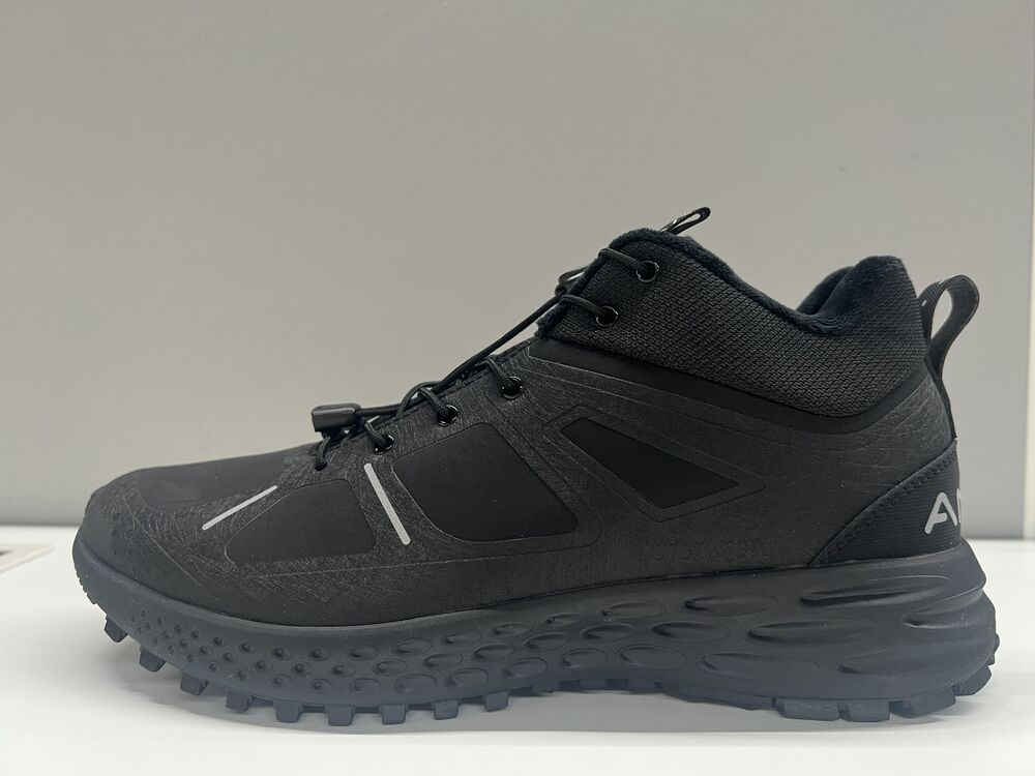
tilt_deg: -2.4
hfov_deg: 67.3
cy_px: 388
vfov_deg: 53.1
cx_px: 518
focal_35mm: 26
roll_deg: -0.5
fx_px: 777
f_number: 1.5
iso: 250
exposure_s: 1/60
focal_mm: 5.7
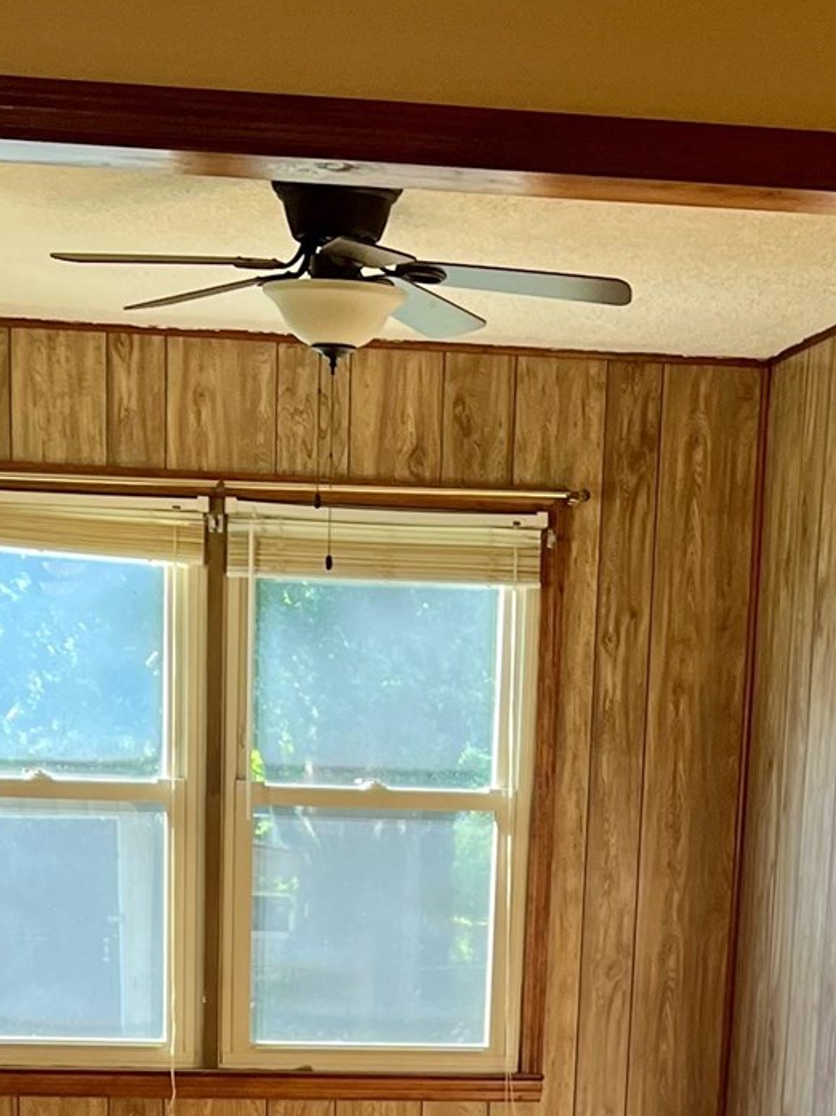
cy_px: 1553
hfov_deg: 17.1
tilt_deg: -12.6
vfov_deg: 20.3
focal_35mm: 86
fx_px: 2772
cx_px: 364
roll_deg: +0.0
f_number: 1.6
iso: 100
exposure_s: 1/120
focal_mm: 5.1
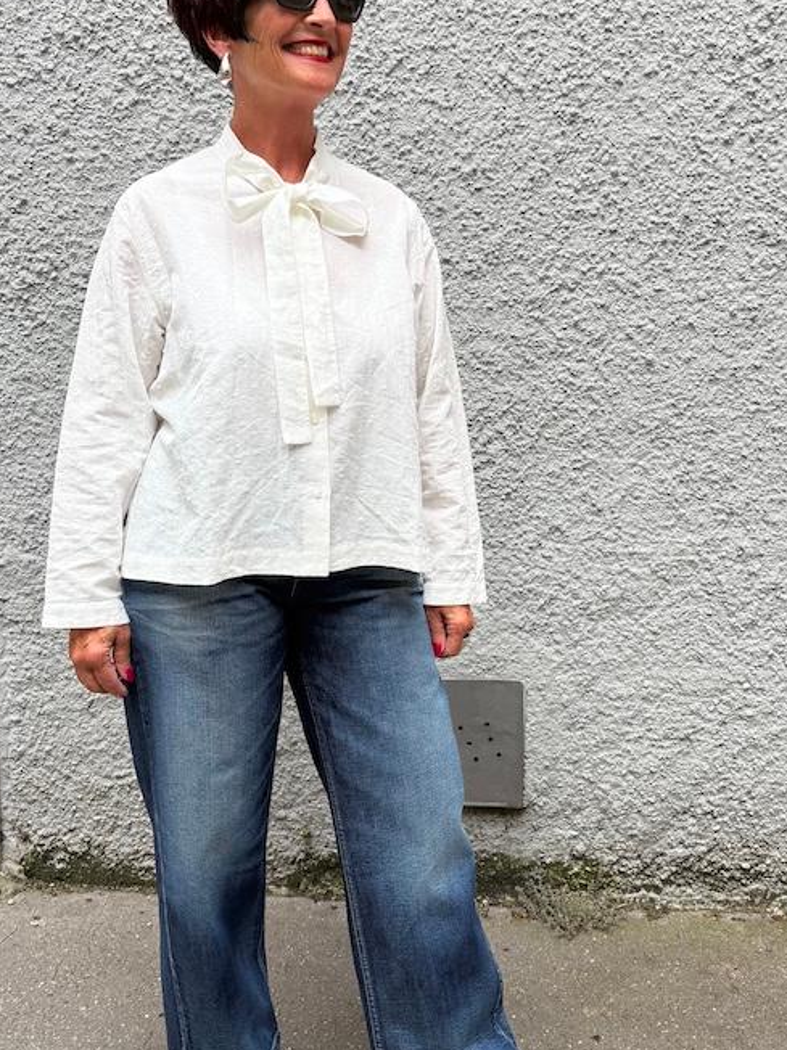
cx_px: 436
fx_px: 1183
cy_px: 483
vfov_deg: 47.8
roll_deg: -1.5
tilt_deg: -8.7
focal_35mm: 39
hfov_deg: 36.7
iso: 50
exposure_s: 1/485
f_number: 1.6
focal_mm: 5.96
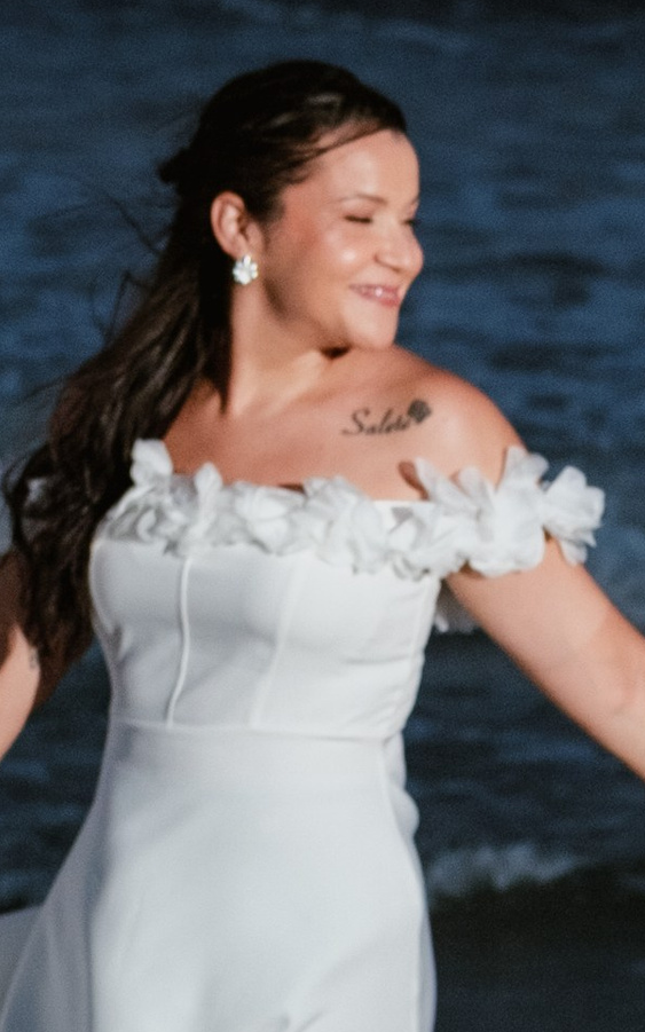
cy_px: 662
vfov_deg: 5.8
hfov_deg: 3.6
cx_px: 825
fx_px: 10267
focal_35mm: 365
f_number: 2.8
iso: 640
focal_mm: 56
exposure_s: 1/160
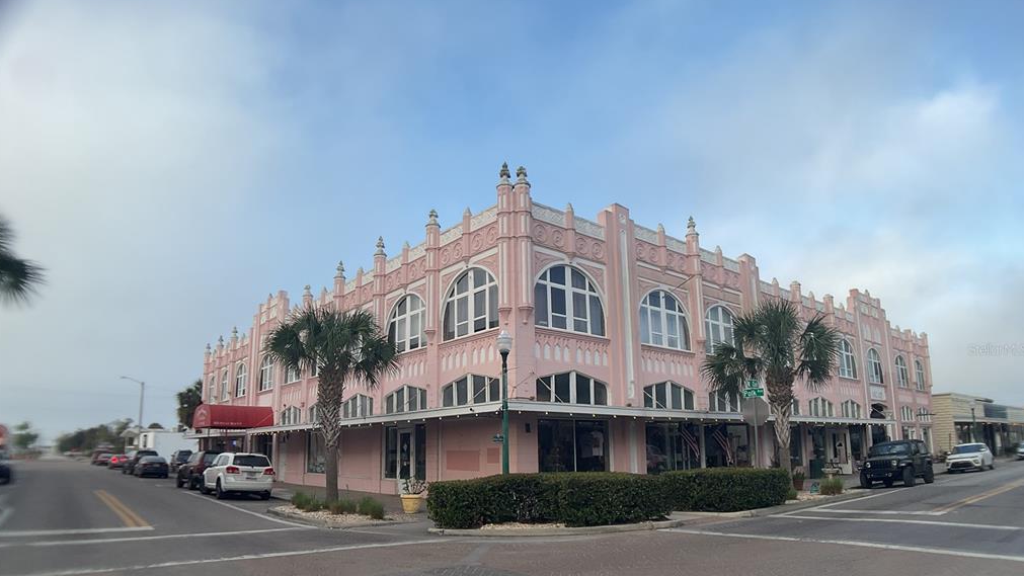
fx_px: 869
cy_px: 349
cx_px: 511
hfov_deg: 61.0
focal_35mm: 32
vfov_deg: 36.5
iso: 16
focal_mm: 3
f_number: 1.8
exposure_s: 1/770
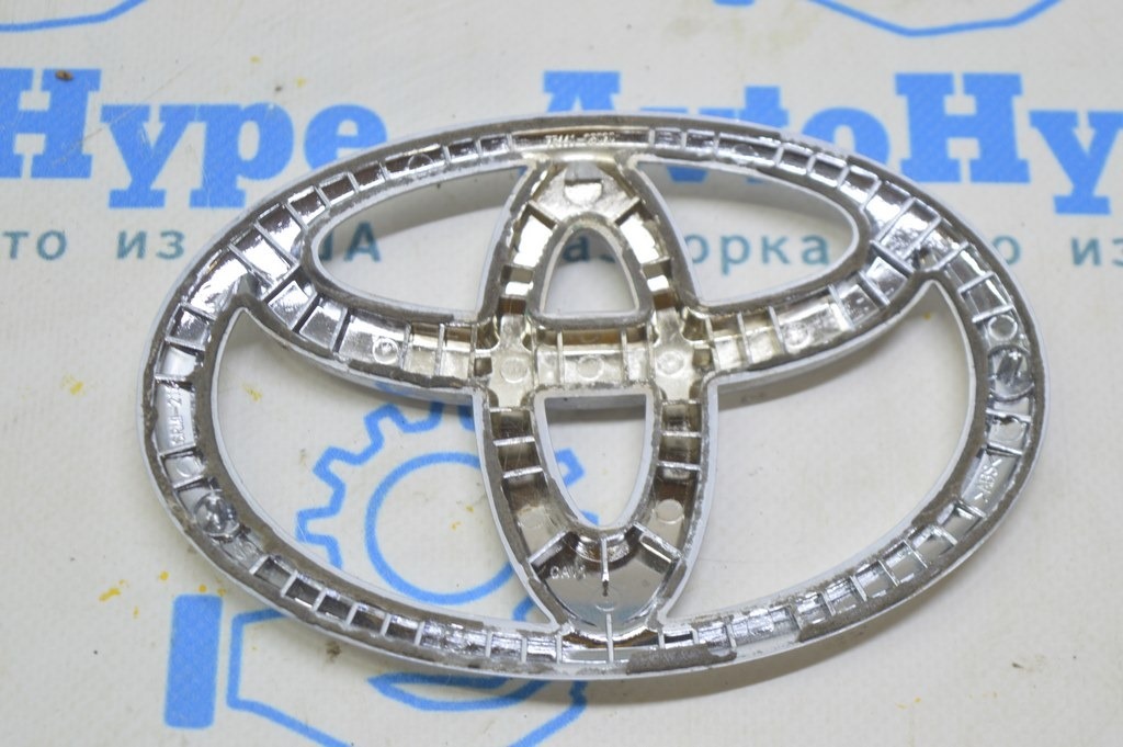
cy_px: 374
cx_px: 562
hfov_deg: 24.6
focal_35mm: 82
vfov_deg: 16.5
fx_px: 2571
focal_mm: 55
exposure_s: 1/20
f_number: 5.6
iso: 400
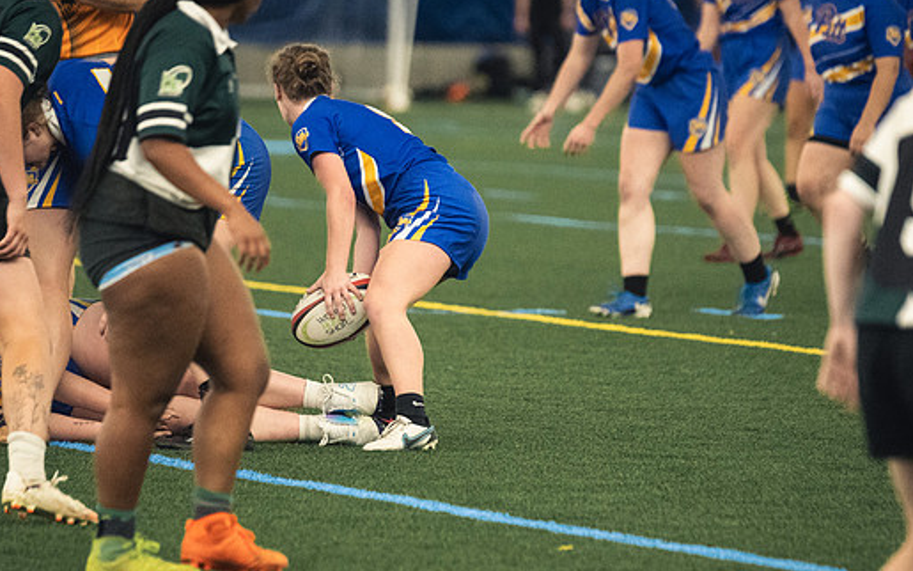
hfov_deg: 6.1
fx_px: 8560
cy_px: 332
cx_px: 431
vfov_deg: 3.8
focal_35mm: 344
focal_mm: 200
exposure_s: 1/500
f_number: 2.8
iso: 9000
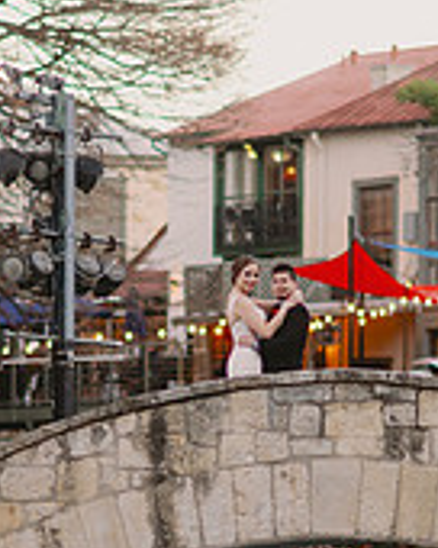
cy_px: 313
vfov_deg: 6.4
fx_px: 4877
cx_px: 176
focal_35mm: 301
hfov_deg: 5.1
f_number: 1.6
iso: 160
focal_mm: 85
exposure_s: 1/500
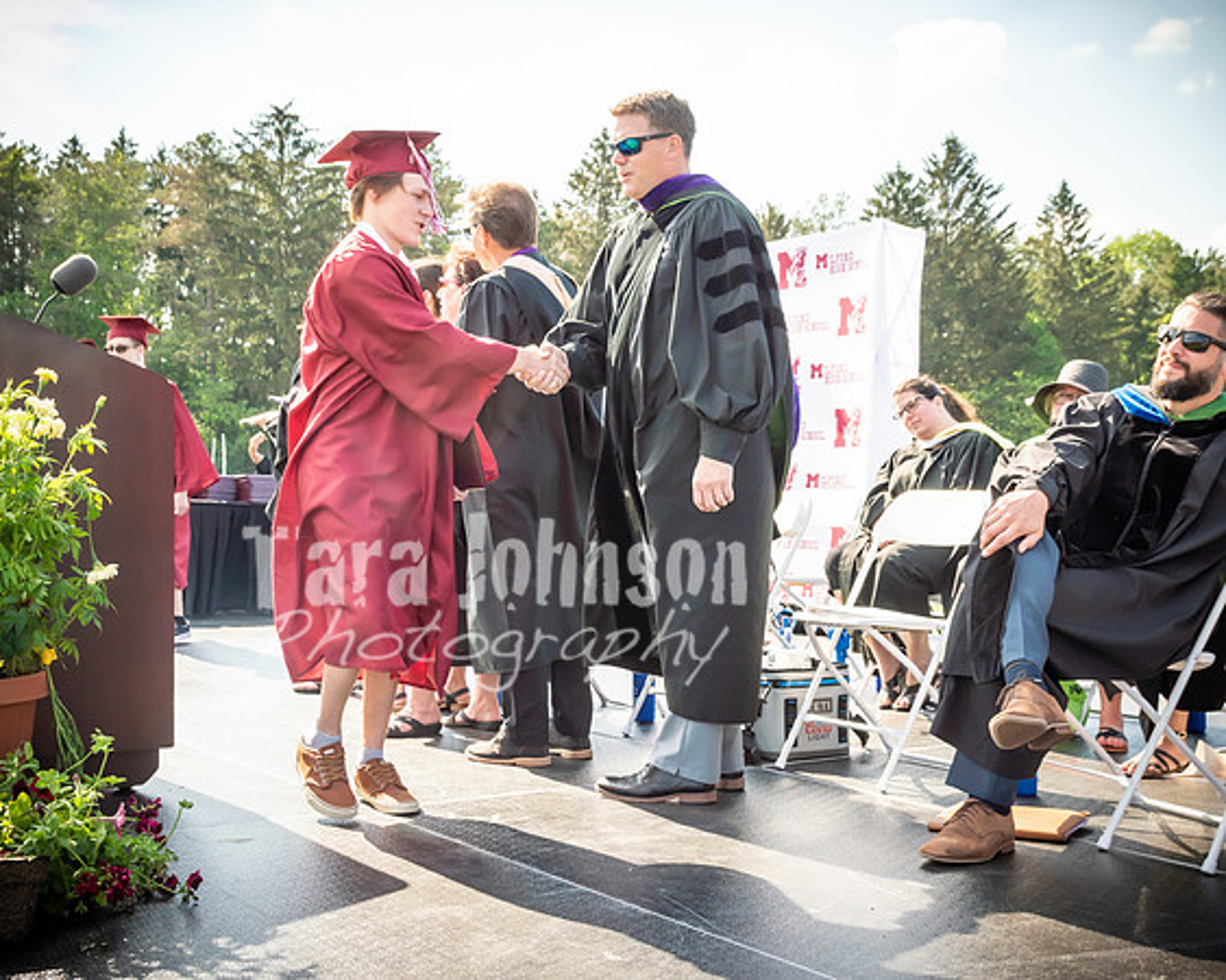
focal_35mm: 46
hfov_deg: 40.6
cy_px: 490
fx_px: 1657
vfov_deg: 32.9
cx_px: 613
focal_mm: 27
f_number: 7.1
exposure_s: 1/500
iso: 200
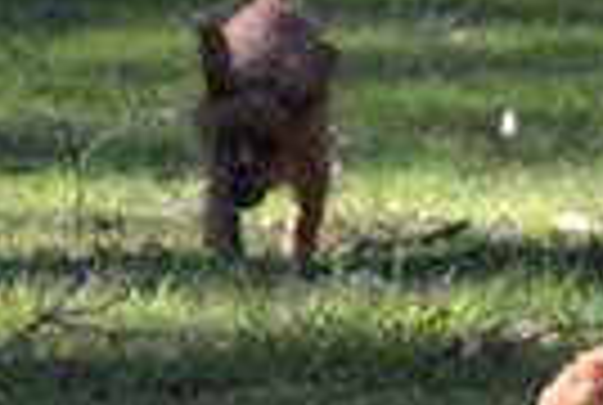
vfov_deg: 2.2
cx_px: 468
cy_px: 727
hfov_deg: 3.3
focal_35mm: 615
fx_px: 10320
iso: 450
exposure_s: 1/500
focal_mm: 55
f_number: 5.6
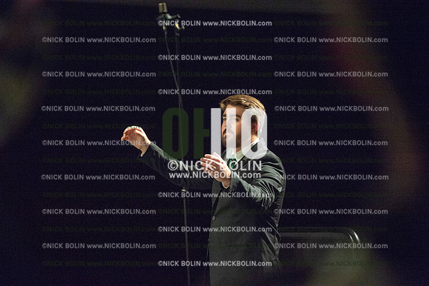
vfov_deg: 6.5
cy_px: 143
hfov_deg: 9.8
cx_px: 214
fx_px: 2501
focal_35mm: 210
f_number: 5.6
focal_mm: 210
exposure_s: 1/320
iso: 8000
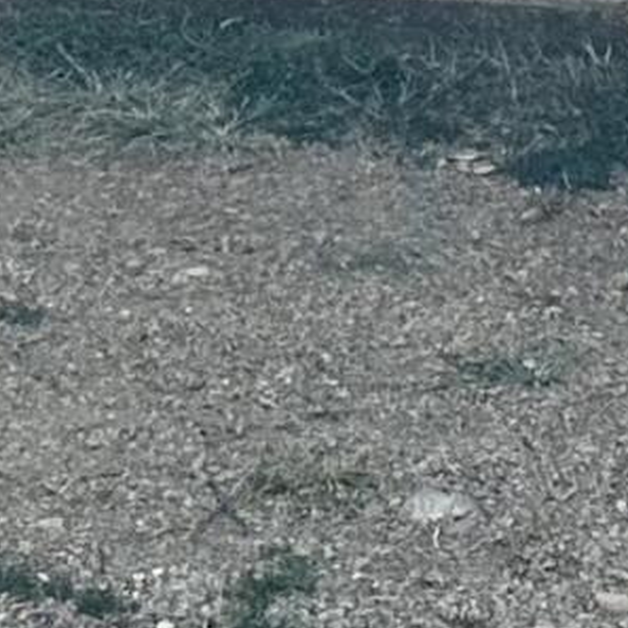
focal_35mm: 214
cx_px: 651
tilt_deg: +0.1
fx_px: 4392
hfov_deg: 8.1
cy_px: -1002
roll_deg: -0.7
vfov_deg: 7.5
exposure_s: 1/4348
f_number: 1.78
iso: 80
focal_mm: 6.86
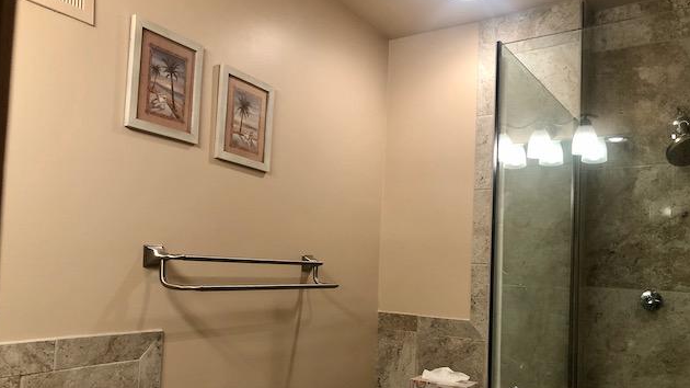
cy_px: 240
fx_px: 567
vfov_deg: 37.5
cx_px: 343
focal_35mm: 31
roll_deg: -0.4
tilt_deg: +4.9
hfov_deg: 62.6
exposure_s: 1/30
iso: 32
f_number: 1.8
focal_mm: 3.99
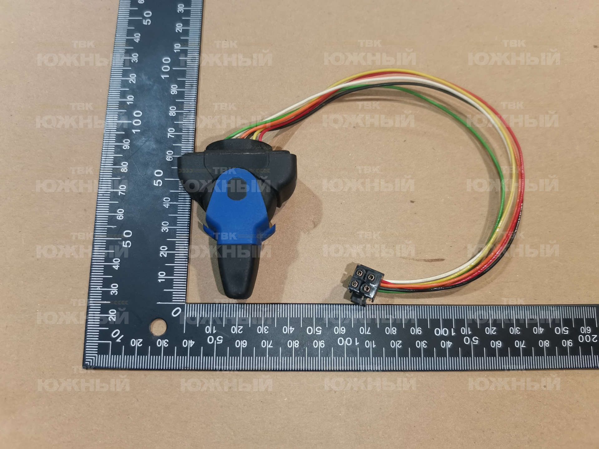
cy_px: 224
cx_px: 300
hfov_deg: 67.3
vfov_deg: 53.1
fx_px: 450
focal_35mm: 26
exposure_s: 1/100
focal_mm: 4.66
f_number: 1.4
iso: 320
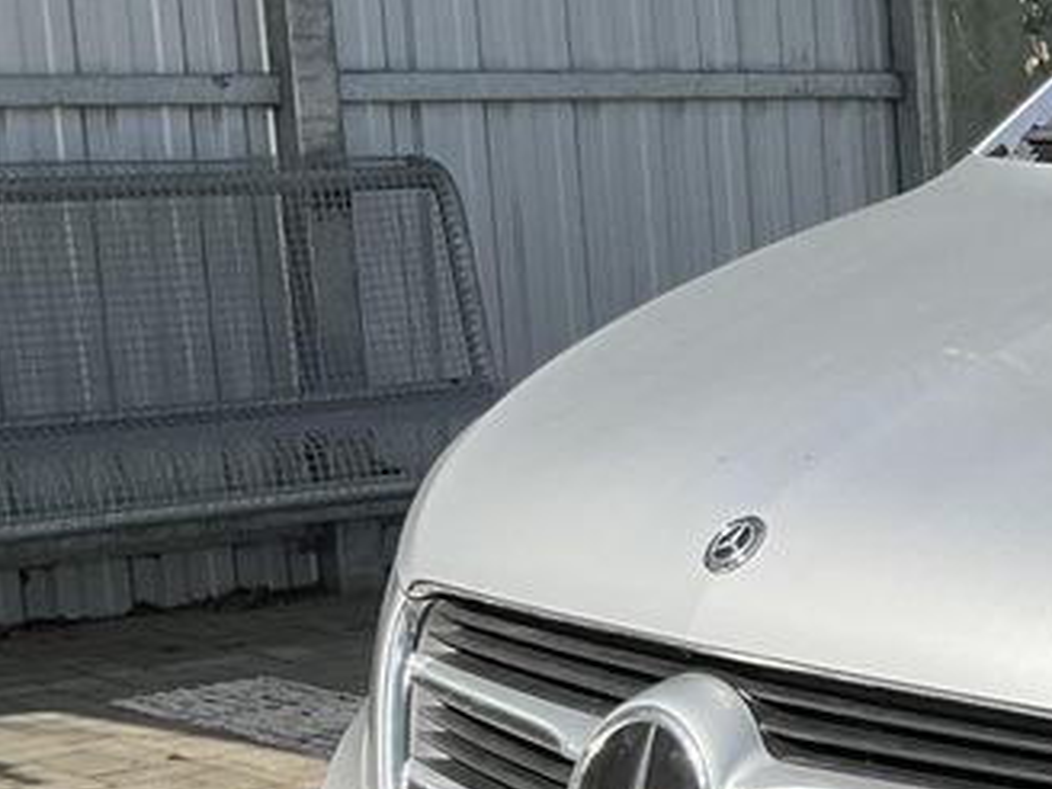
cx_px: 1790
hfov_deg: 16.2
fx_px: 3221
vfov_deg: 13.8
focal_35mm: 106
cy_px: 767
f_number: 1.8
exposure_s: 1/1626
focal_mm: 3
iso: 25
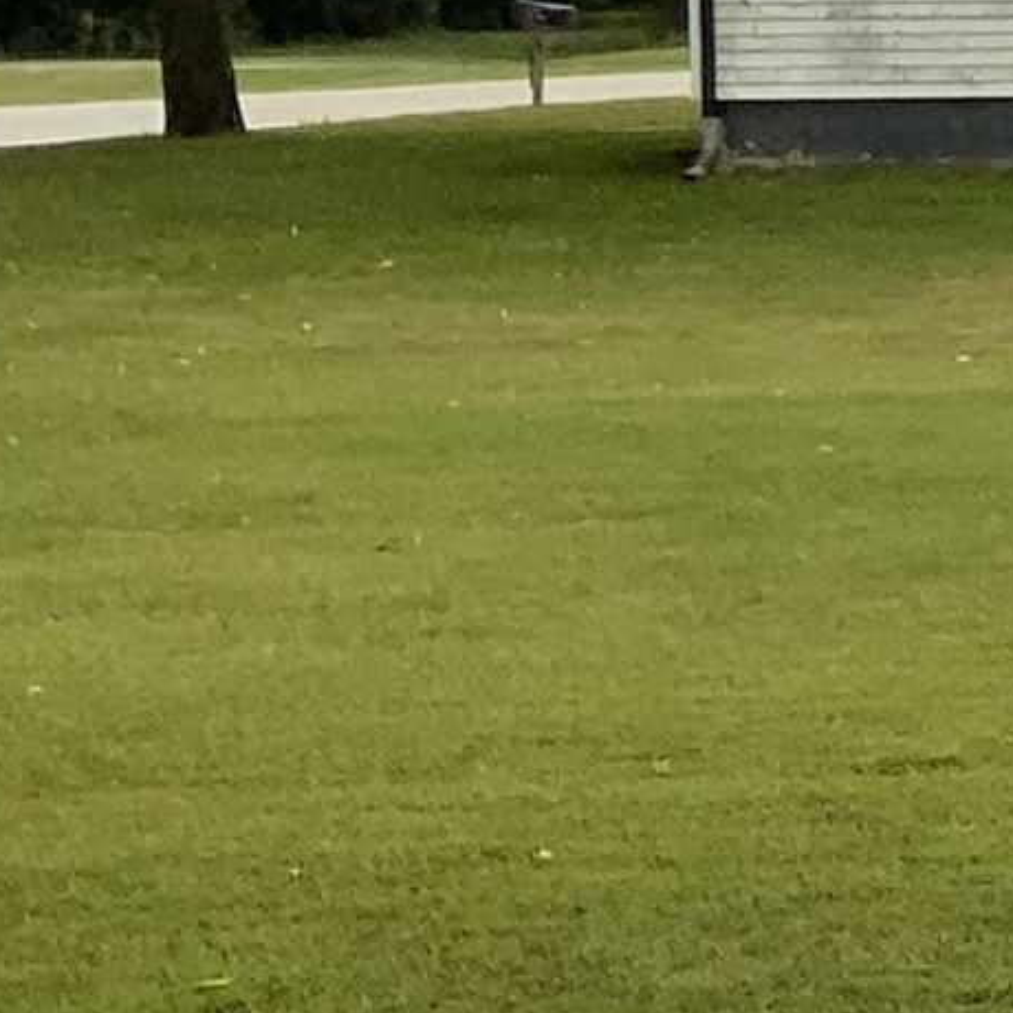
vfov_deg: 10.2
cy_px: 44
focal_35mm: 171
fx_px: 5662
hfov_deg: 8.6
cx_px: 2964
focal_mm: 3
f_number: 1.8
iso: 16
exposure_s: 1/211
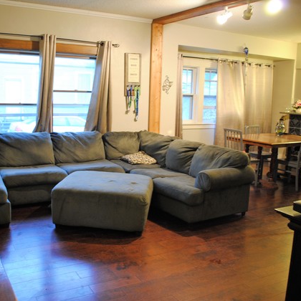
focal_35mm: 35
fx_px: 344
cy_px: 149
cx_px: 125
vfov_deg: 47.2
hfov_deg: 47.0
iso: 400
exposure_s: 1/5
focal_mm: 18
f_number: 3.5
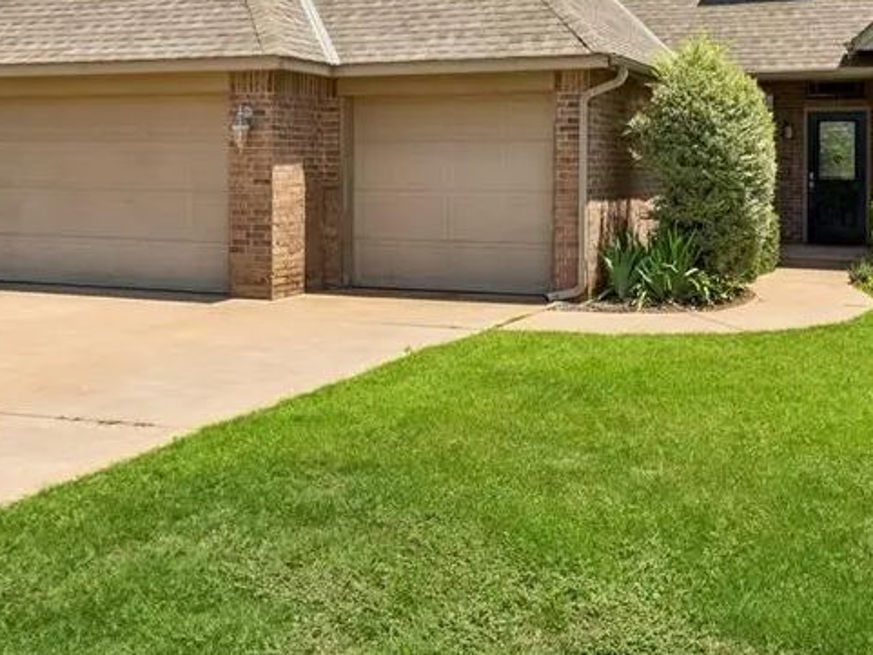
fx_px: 1085
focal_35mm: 43
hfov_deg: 43.2
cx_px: 584
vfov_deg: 33.2
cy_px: 191
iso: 200
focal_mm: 14
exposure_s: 1/640
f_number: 8
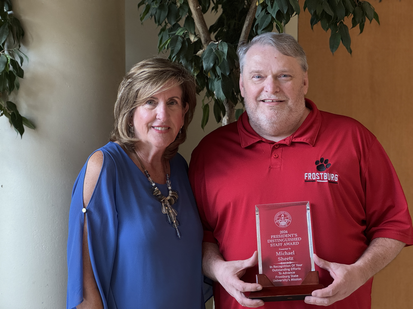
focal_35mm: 77
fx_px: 919
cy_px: 154
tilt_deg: -1.8
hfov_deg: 25.3
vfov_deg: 19.1
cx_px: 206
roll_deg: +0.2
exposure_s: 1/60
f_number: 2.8
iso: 250
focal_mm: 9
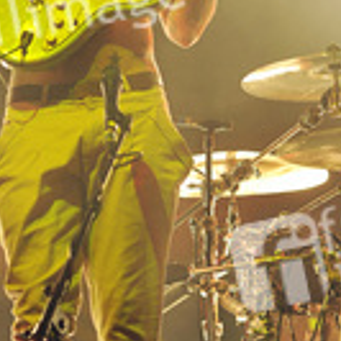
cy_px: 123
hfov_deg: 8.5
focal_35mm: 205
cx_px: 128
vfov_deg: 8.5
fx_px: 2285
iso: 500
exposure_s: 1/200
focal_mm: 80
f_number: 2.8
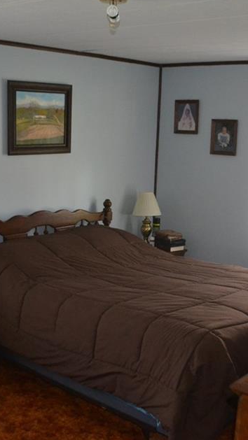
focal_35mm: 46
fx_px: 538
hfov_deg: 26.0
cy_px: 232
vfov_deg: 44.6
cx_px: 125
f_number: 3.5
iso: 2000
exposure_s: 1/60
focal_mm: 18
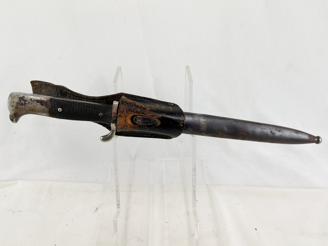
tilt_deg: -36.8
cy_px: 123
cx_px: 164
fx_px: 246
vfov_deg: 53.1
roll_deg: +1.1
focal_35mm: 26
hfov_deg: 67.3
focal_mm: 5.1
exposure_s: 1/243
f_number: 1.6
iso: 40
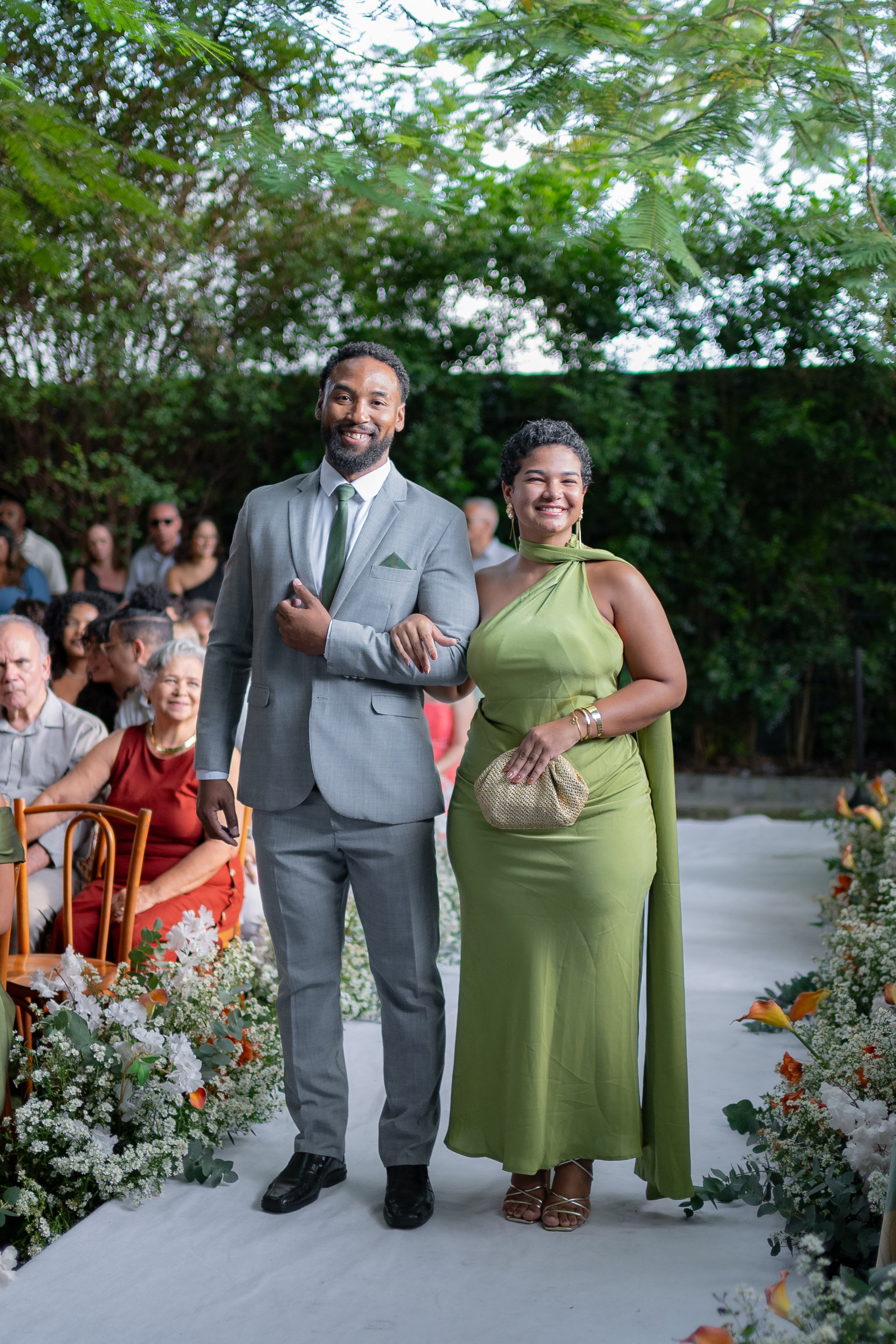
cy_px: 672
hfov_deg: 26.0
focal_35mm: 52
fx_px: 1941
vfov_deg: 38.2
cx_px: 448
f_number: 1.4
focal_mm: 35
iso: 500
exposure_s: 1/800
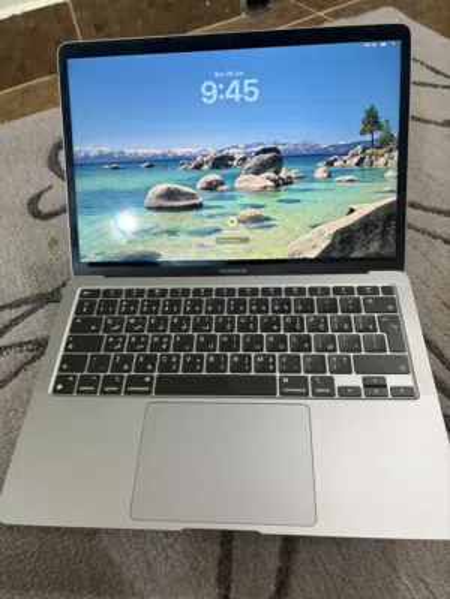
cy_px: 300
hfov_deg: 53.1
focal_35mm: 26
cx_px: 225
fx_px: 451
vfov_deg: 67.3
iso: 200
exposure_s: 1/50
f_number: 1.6
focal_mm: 5.96
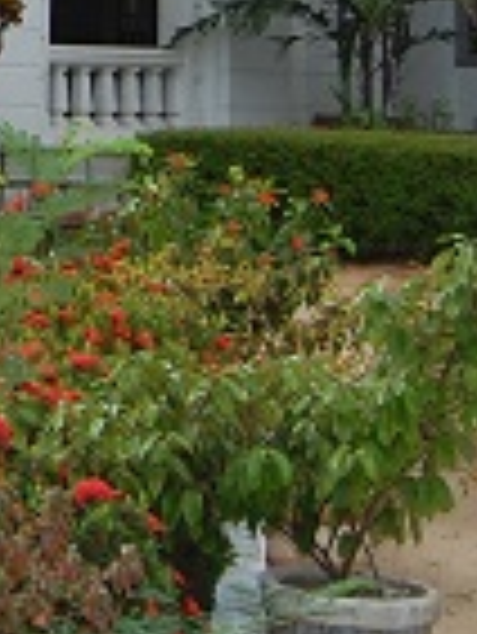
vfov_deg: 13.6
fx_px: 2532
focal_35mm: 138
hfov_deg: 10.2
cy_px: -265
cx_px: -382
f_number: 5
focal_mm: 18
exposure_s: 1/500
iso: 400
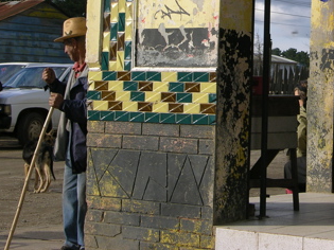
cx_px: 276
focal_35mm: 134
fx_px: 1292
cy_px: -2
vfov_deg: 11.0
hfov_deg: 14.6
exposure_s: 1/248
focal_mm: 16.8
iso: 50
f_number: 5.2
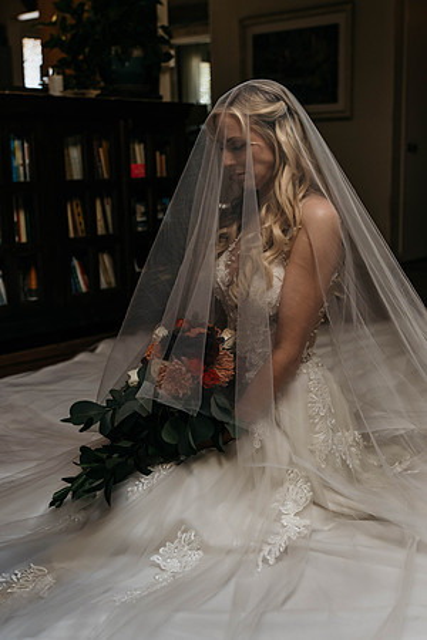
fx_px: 854
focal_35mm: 48
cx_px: 214
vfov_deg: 41.1
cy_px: 320
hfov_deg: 28.1
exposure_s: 1/1000
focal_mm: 48
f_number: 2.8
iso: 1000
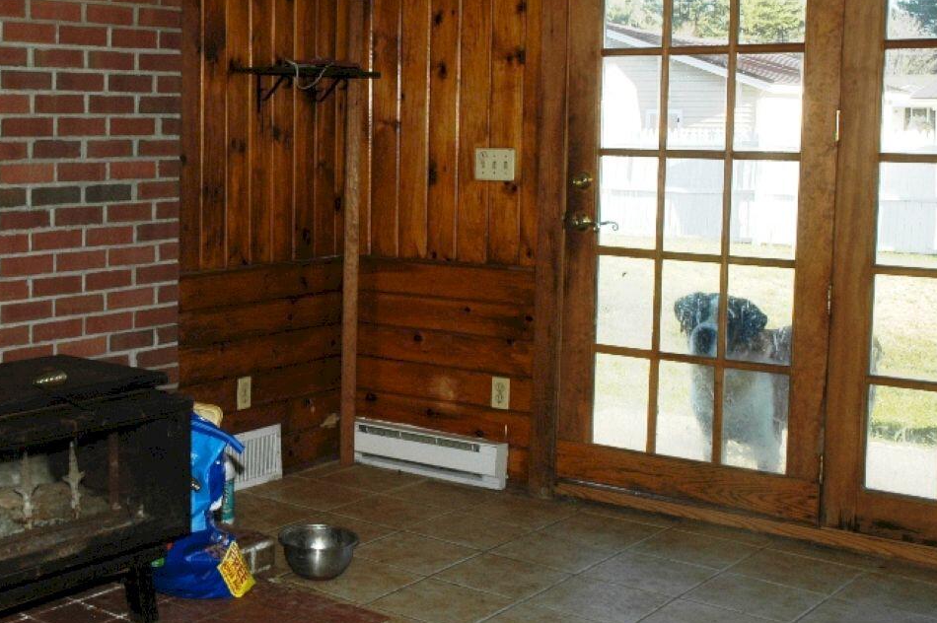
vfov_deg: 23.7
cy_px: 230
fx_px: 1483
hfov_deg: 34.4
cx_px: 246
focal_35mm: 57
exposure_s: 1/60
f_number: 10
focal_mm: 24
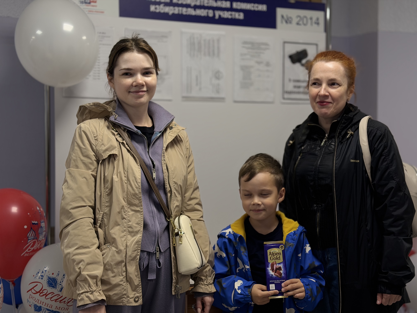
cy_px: 156
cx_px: 208
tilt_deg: -1.7
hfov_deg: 39.7
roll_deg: +0.5
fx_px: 578
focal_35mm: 48
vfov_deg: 30.3
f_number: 1.78
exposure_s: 1/121
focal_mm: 6.76
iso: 80
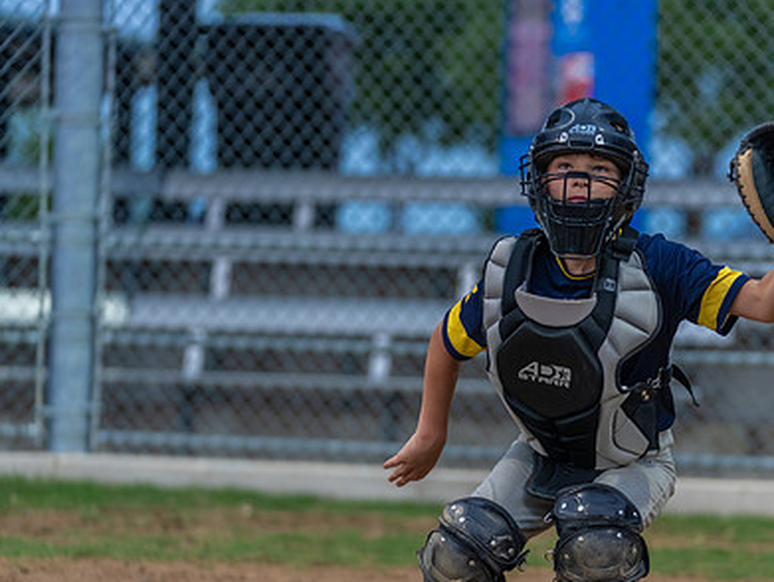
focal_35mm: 191
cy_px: 373
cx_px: 499
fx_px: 4275
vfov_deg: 7.8
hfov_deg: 10.3
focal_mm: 134
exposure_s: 1/1000
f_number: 2.8
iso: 1250
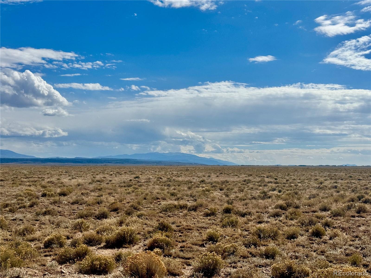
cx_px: 186
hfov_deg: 39.7
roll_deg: +0.5
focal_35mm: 48
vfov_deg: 30.3
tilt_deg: +3.5
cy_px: 139
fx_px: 514
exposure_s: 1/15385
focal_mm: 6.76
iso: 64
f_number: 1.78
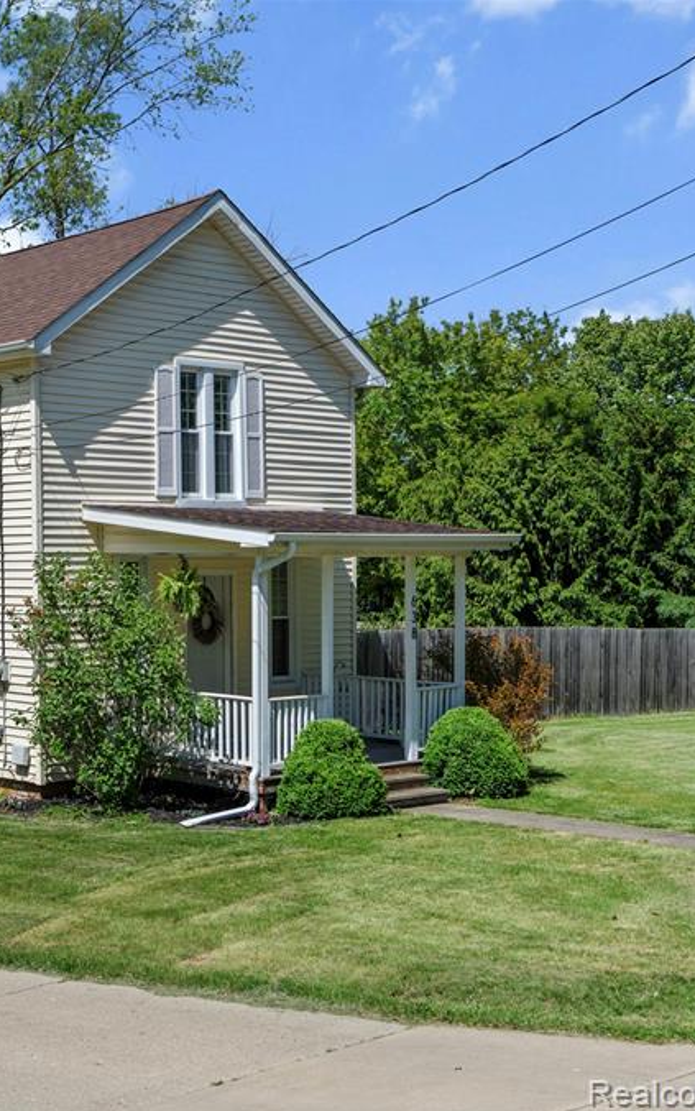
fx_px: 1635
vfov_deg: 37.5
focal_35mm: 54
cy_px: 559
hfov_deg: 22.5
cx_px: -87
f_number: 8
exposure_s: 1/100
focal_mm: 35
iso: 100
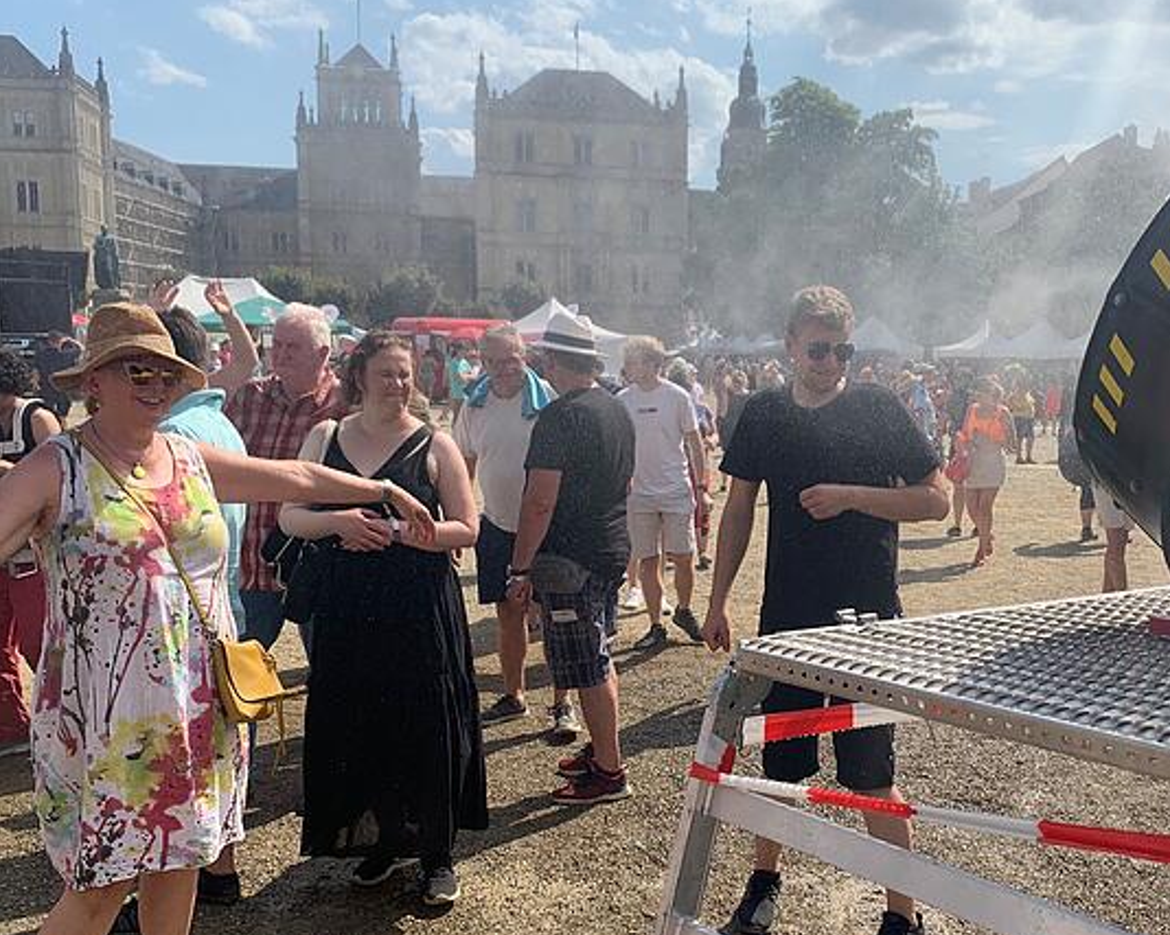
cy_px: 539
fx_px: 1316
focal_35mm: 38
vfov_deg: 39.1
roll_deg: +1.0
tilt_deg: -6.5
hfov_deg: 47.3
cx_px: 767
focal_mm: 4.25
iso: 25
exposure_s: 1/2364
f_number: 1.8
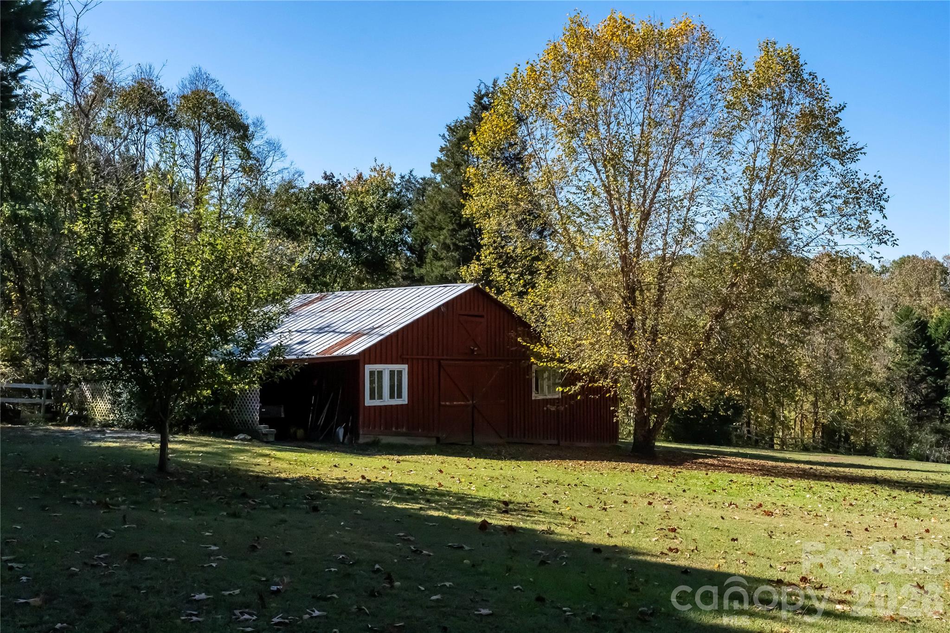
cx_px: 475
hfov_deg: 53.1
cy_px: 316
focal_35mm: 36
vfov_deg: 36.9
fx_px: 950
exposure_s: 1/2000
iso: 4000
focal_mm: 36
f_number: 14
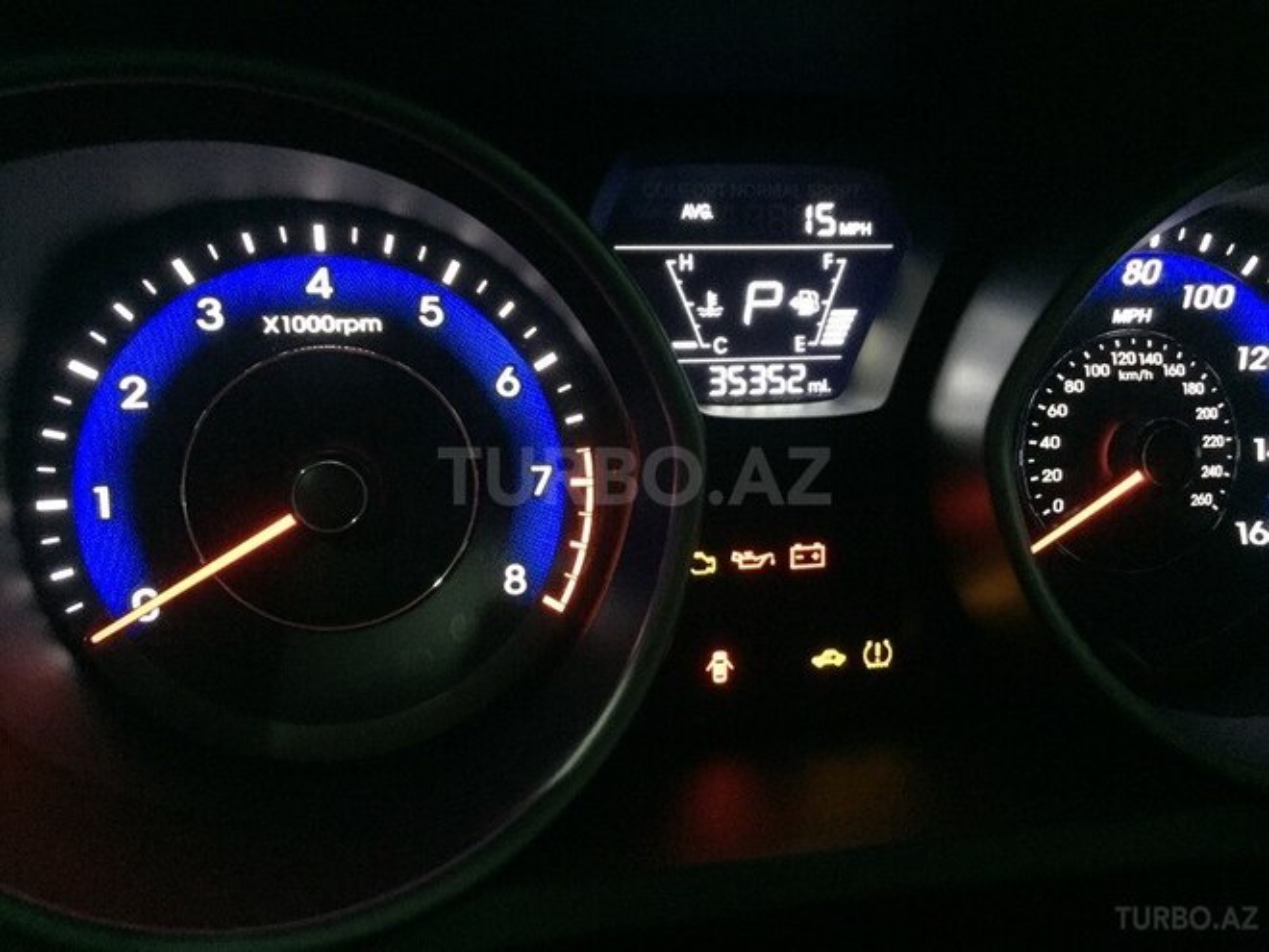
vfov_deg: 48.2
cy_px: 476
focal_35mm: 29
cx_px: 634
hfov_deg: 61.7
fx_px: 1063
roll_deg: -1.7
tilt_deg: -22.5
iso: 640
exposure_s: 1/17
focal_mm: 4.15
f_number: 2.2
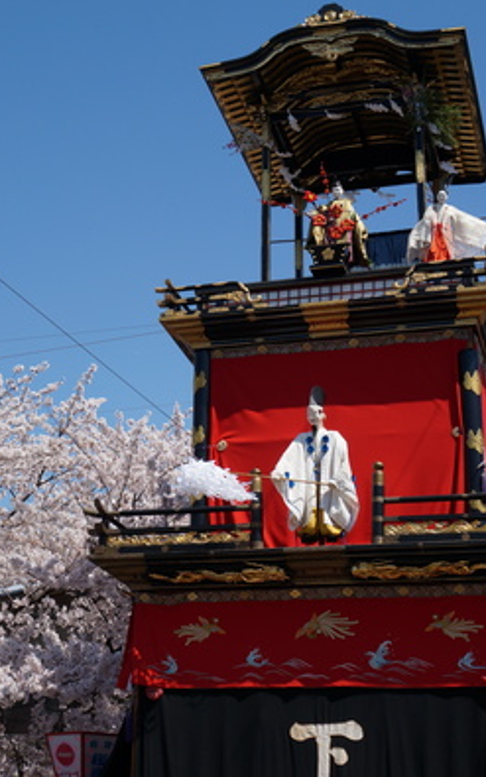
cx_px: 92
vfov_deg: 31.5
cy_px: 387
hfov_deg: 19.8
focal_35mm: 65
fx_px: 1377
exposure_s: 1/250
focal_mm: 28
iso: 100
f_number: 9
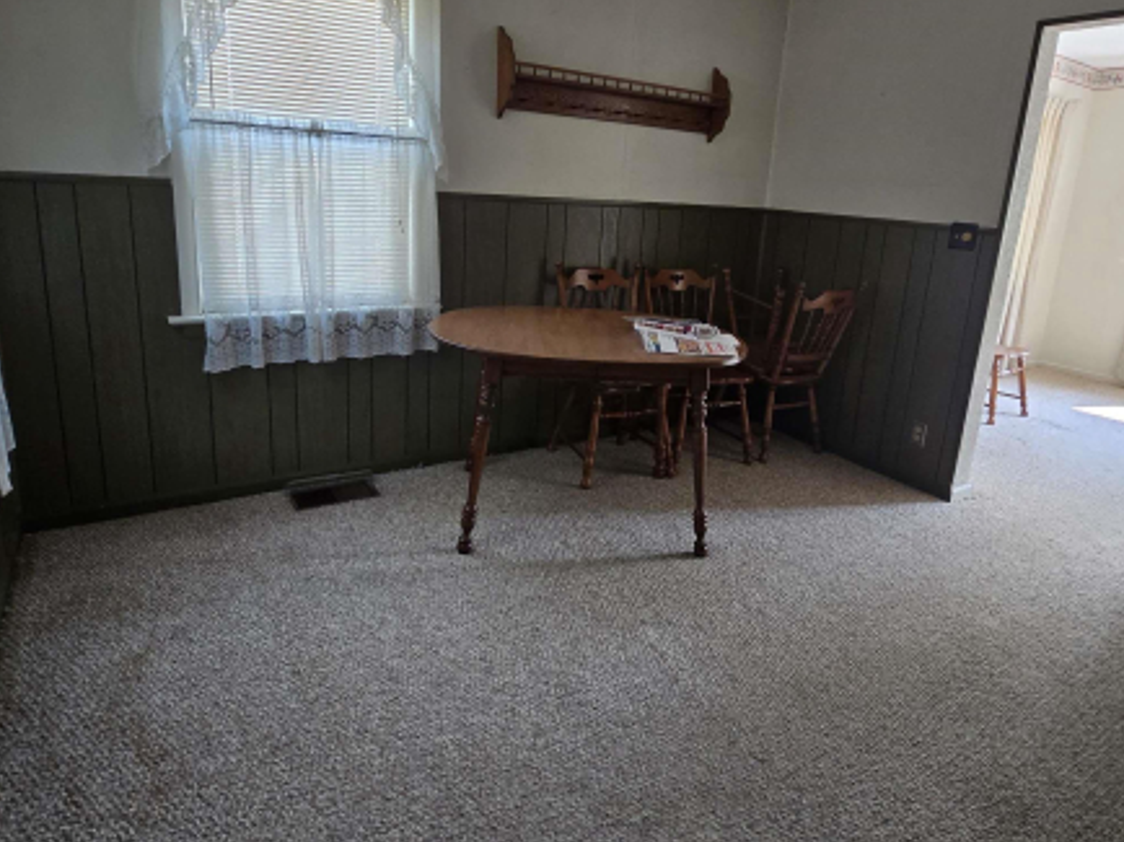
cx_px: 579
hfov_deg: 81.8
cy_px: 360
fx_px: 649
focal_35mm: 20
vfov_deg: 65.6
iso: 250
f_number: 2.2
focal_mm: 2.2
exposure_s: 1/60
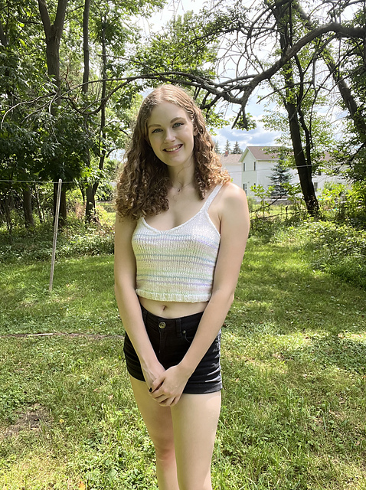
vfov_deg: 60.0
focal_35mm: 30
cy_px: 245
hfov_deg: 46.7
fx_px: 424
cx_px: 183
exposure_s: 1/254
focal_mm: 2.71
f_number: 2.2
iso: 32
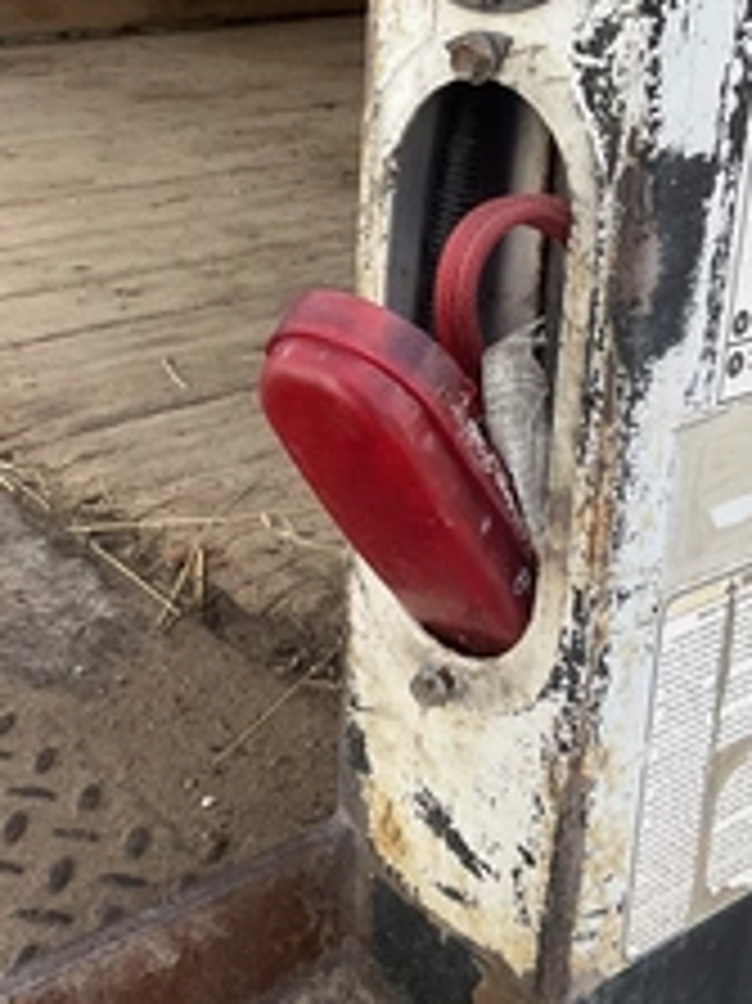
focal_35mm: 52
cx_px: 230
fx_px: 1508
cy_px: 387
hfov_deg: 27.8
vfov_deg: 36.7
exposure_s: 1/491
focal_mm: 3
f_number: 1.8
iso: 25
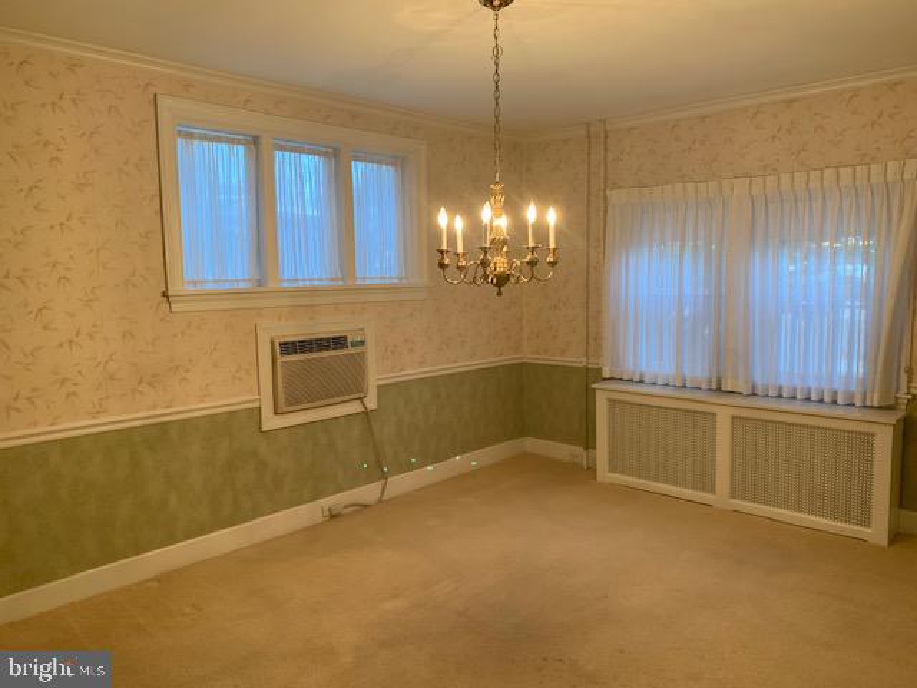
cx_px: 458
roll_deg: +0.9
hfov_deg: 67.3
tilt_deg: -6.7
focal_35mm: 26
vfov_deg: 53.1
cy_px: 344
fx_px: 689
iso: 80
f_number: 1.8
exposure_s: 1/60
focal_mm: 4.25
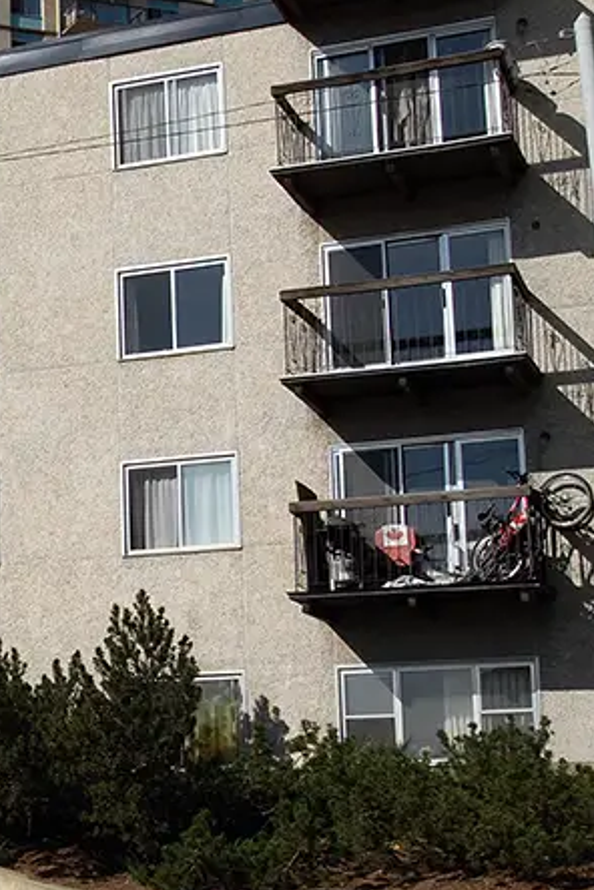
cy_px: 514
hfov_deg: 15.9
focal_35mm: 81
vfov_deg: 25.0
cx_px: -199
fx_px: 2005
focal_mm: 24
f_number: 11
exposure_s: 1/500
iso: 200
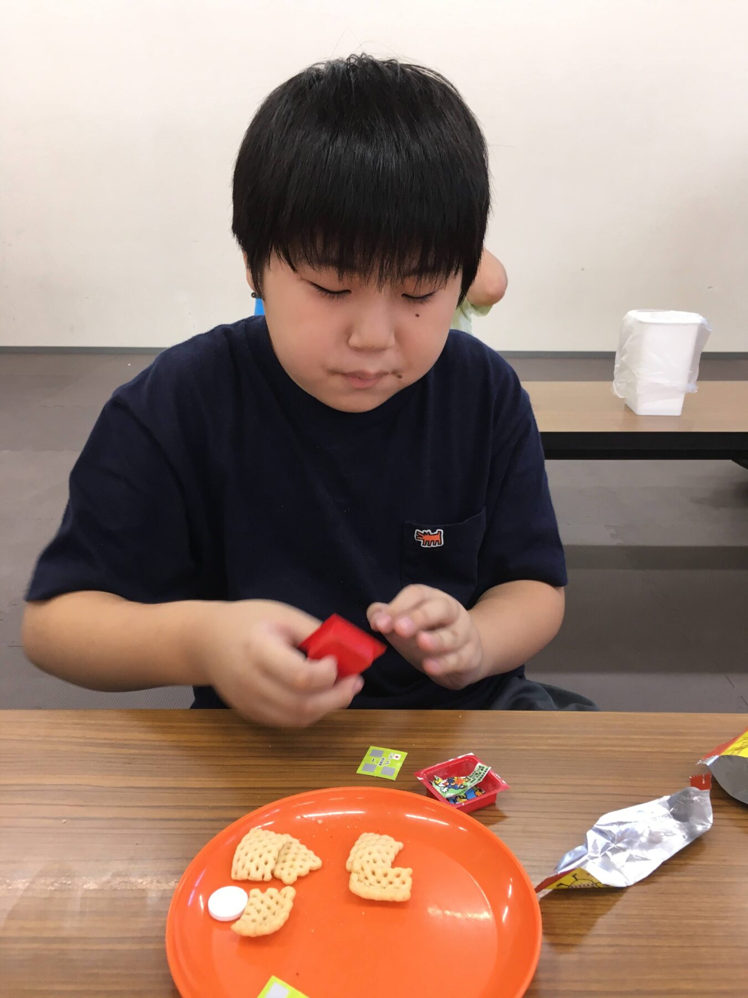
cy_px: 499
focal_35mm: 29
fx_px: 836
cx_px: 374
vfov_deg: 61.7
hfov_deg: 48.2
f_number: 2.2
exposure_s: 1/30
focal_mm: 4.15
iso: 50
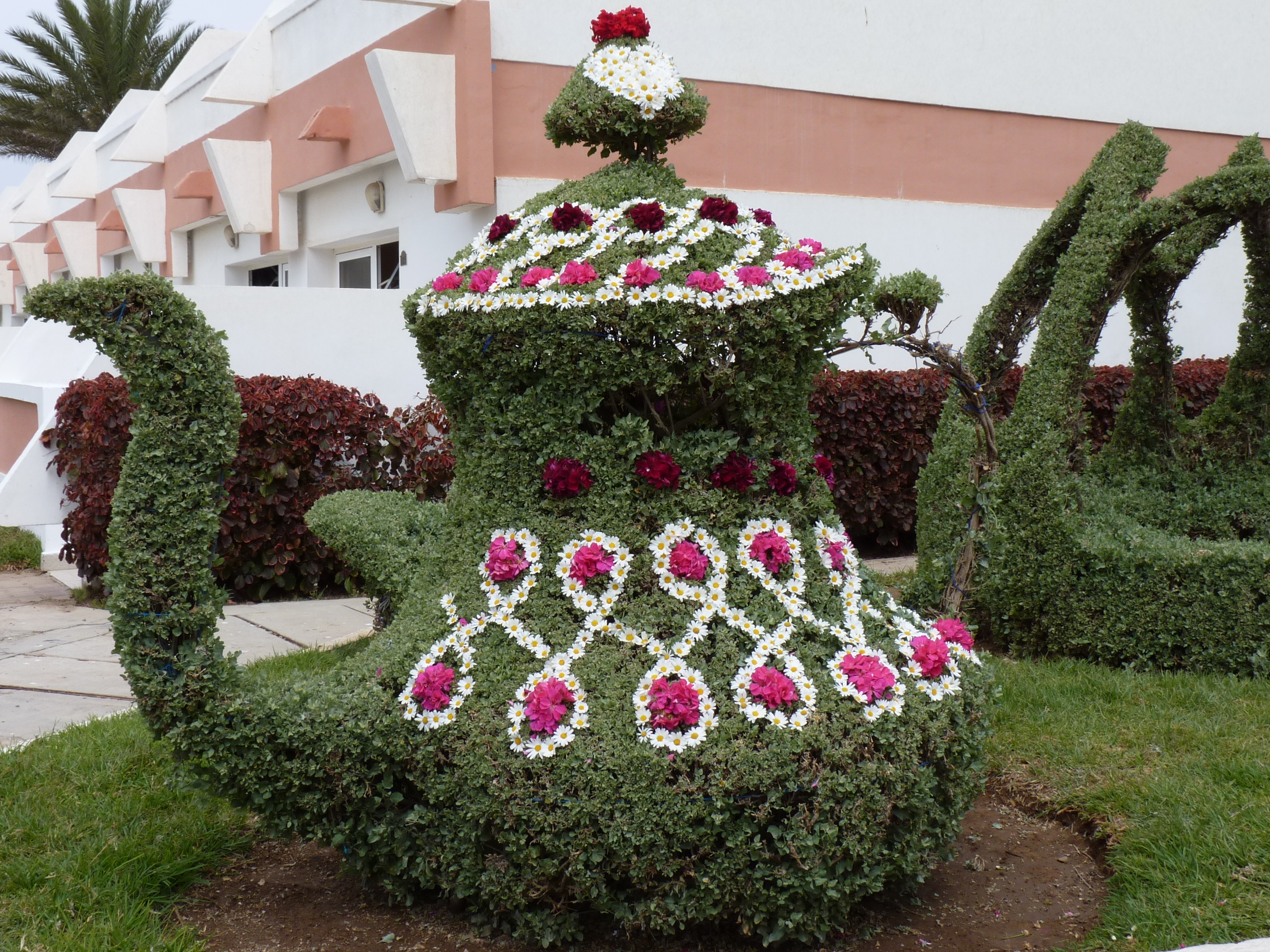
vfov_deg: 33.5
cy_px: 411
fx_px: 1578
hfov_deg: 43.8
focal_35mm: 43
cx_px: 603
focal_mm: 6.6
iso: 80
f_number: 5.6
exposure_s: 1/400
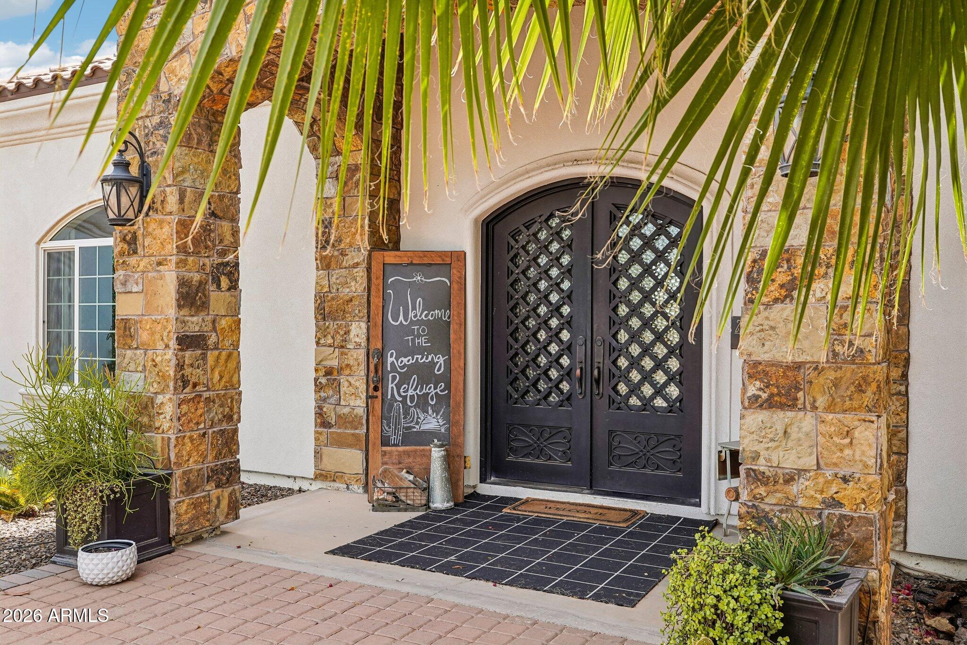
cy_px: 322
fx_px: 833
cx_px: 484
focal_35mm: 31
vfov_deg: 42.3
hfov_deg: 60.3
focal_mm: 31
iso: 400
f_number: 8
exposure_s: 1/200
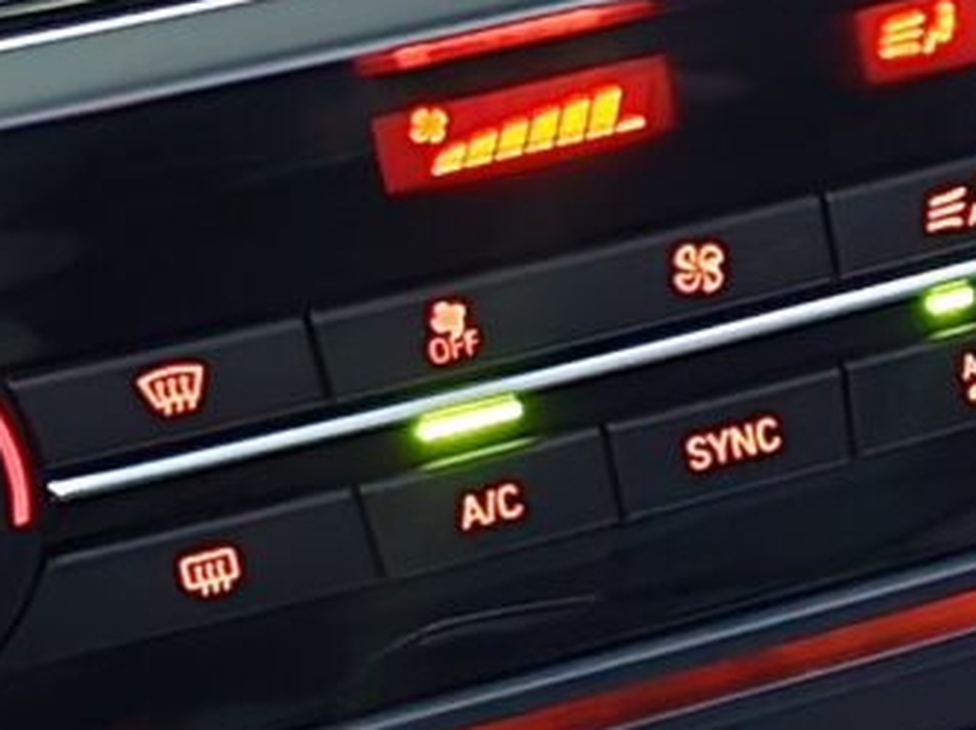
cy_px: -9
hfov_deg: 10.5
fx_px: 4985
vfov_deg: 8.3
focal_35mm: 177
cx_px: 1814
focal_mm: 6.3
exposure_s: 1/24
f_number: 1.7
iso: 2500
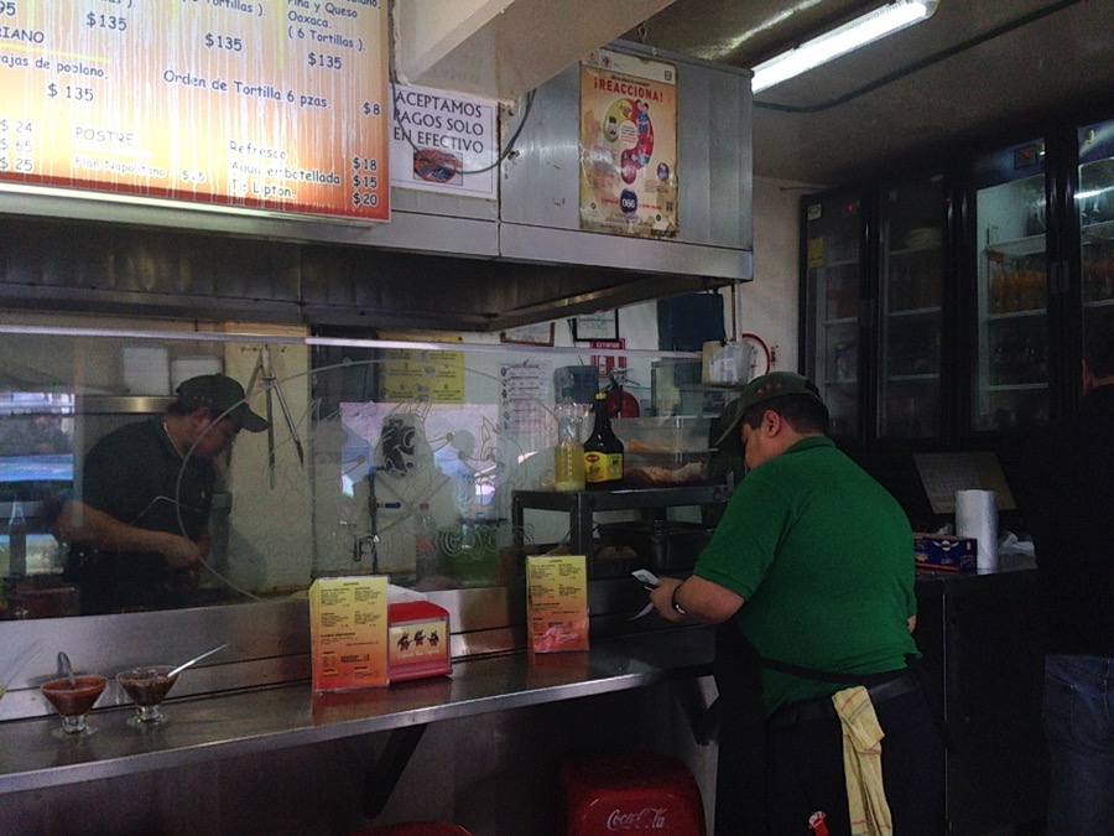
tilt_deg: +0.6
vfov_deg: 42.9
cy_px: 418
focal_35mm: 33
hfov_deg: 55.4
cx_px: 557
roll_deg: -0.5
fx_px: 1062
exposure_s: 1/164
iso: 200
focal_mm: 4.12
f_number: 2.4
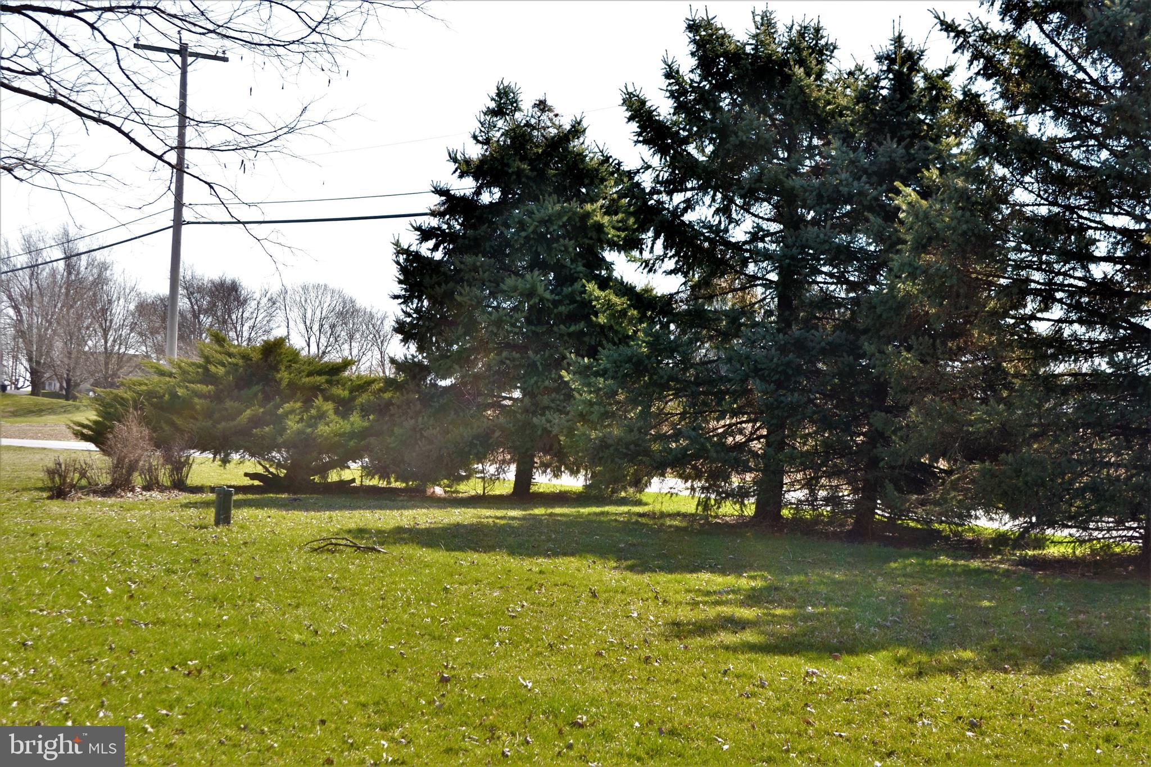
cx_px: 576
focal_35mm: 54
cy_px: 384
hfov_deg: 36.9
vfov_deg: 25.1
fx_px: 1726
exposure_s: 1/200
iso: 100
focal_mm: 36
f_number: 8
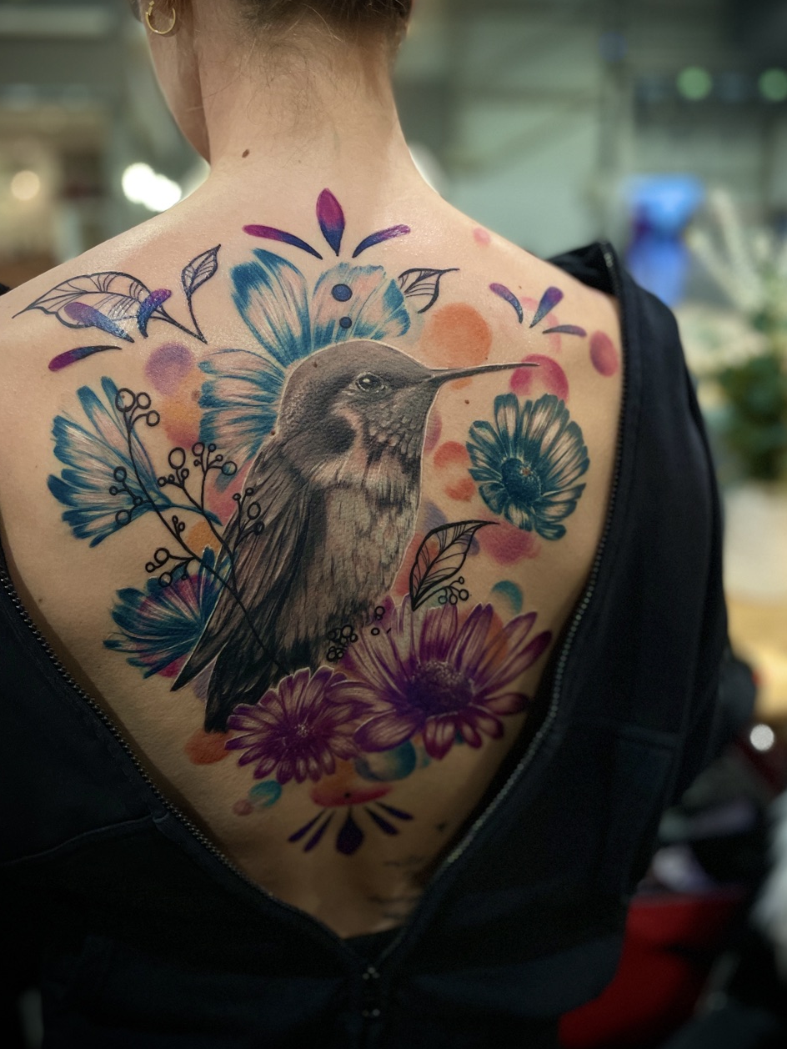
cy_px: 488
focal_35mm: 31
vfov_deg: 58.3
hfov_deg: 45.4
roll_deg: +0.6
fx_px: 939
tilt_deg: -16.5
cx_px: 431
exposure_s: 1/51
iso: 200
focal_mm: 4.2
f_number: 1.6
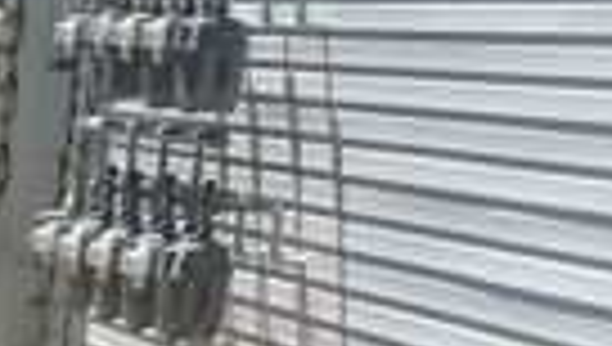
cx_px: 1107
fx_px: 1690
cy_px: -236
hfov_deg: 16.9
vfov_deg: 11.1
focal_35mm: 104
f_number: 1.8
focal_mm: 4.25
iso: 25
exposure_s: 1/1088
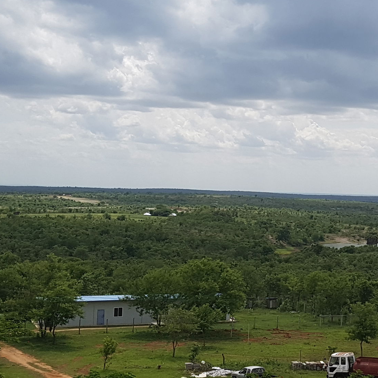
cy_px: 169
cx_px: 287
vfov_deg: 41.8
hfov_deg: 40.6
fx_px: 494
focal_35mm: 40
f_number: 1.7
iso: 50
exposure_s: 1/4040
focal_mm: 4.2
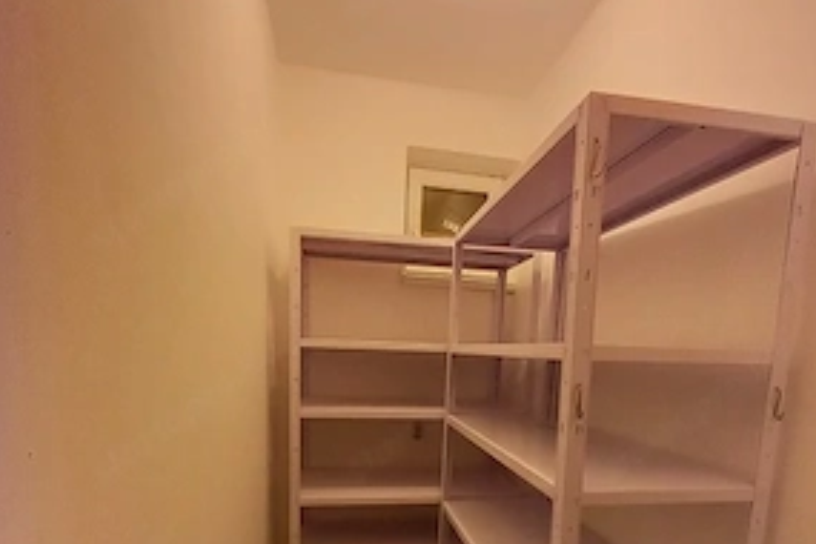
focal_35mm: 19
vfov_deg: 60.3
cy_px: 421
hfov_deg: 86.9
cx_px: 424
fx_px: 431
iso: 200
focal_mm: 1.42
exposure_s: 1/33
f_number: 2.2
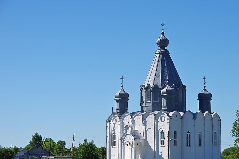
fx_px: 742
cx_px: 145
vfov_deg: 12.2
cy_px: 94
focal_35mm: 112
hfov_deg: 18.3
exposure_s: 1/500
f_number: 8
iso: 100
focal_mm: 60
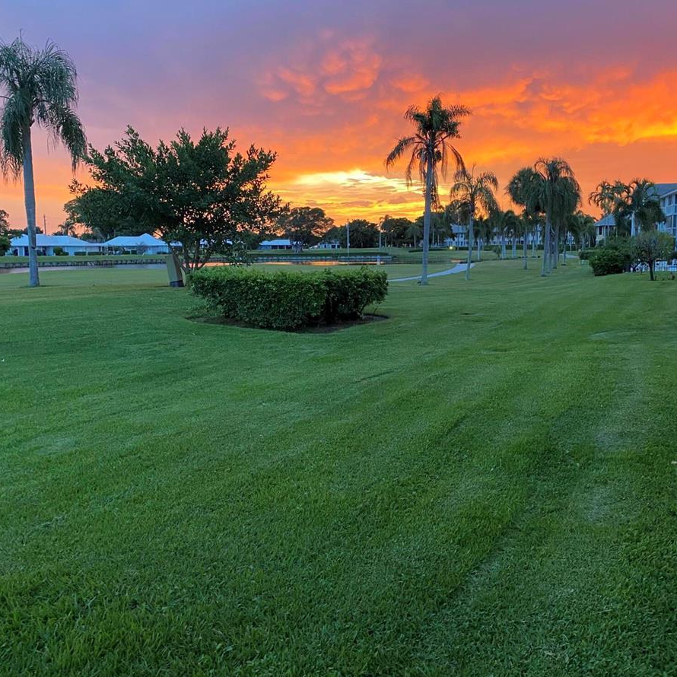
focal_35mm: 31
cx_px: 339
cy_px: 323
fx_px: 686
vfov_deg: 52.5
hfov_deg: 52.5
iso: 400
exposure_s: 1/60
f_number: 1.8
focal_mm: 4.25
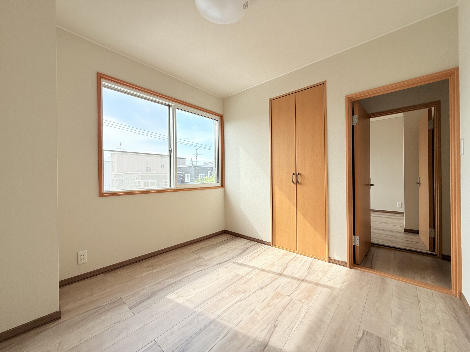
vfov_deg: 85.7
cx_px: 235
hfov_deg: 102.1
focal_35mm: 14
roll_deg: +0.2
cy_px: 176
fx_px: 190
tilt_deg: +0.2
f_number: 2.2
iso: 64
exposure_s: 1/395
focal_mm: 2.22
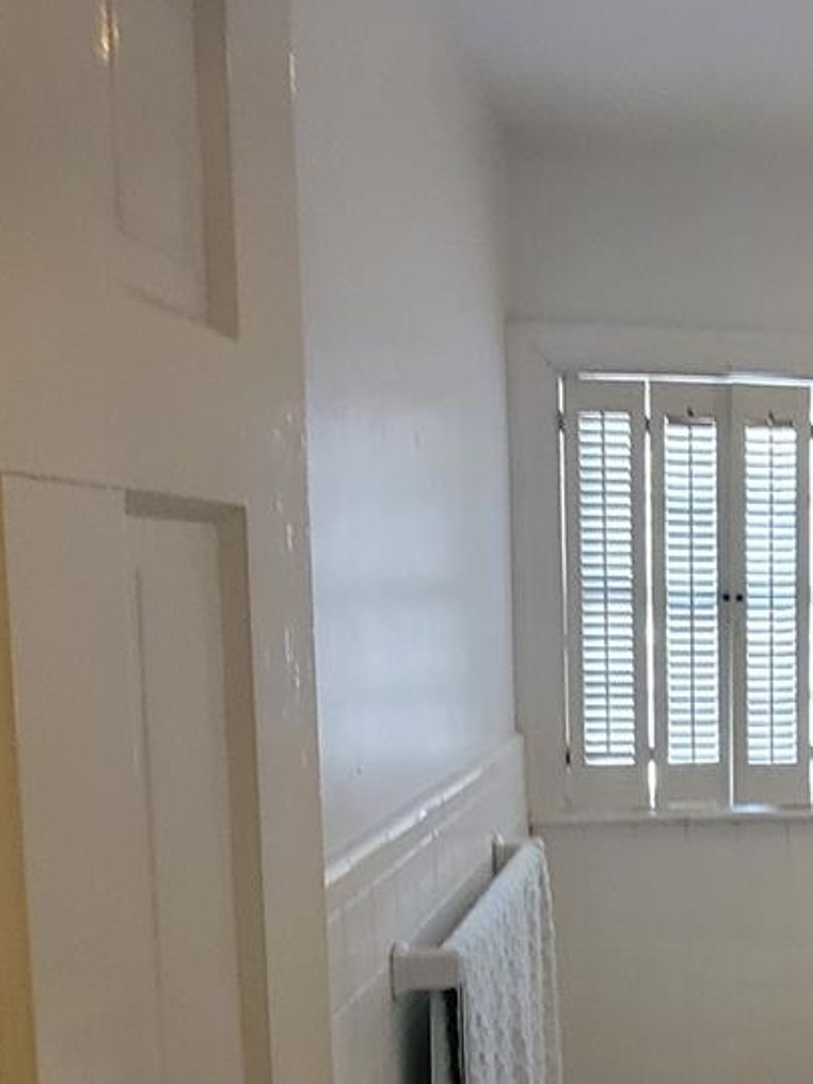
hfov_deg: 33.1
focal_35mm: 37
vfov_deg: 49.2
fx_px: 1159
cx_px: 925
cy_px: 731
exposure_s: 1/30
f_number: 2.2
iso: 320
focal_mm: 2.2
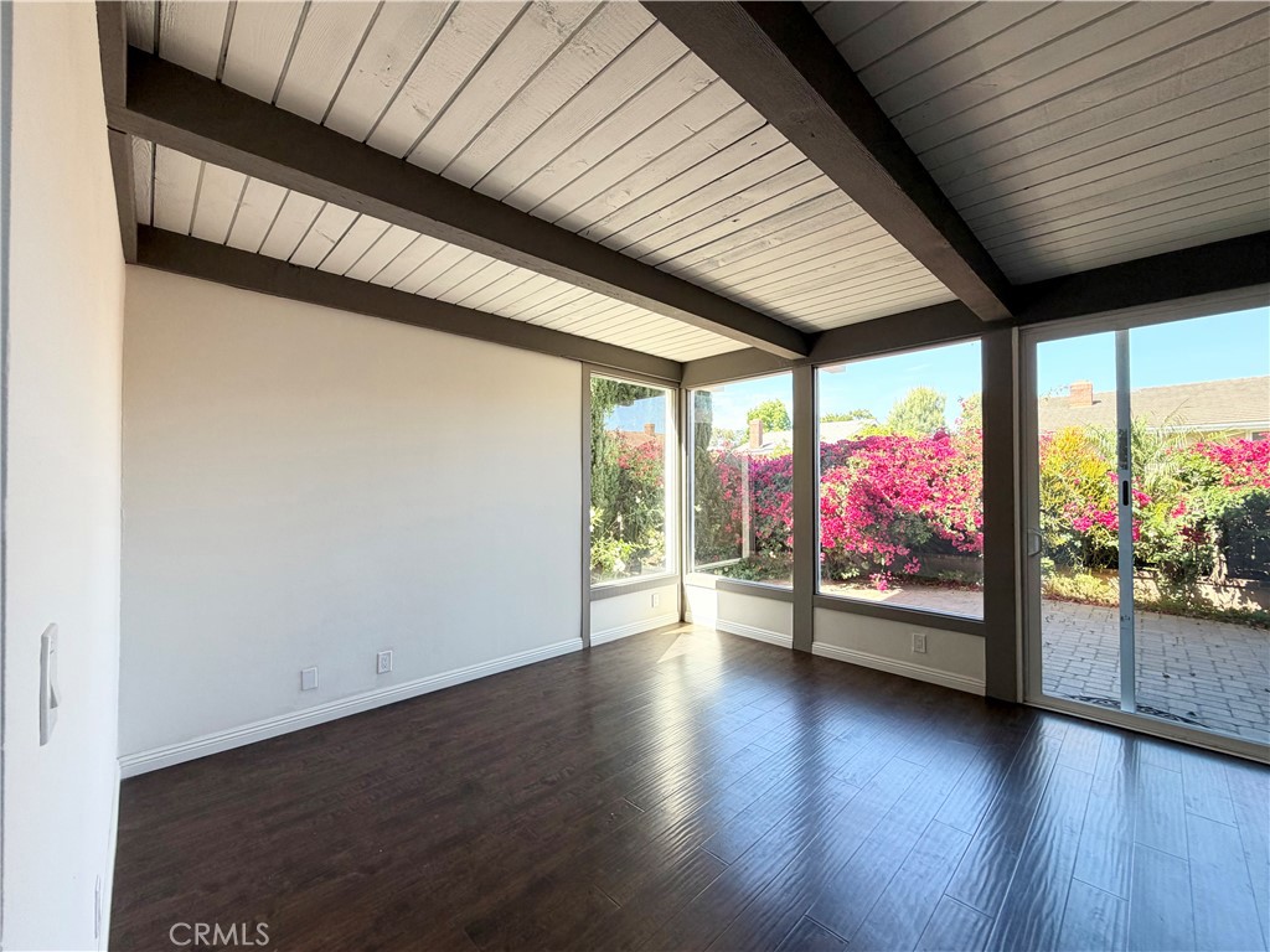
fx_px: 514
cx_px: 635
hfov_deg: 102.1
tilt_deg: +0.3
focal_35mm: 14
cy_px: 476
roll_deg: +0.8
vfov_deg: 85.7
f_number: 2.2
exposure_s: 1/138
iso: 64
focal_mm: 2.22
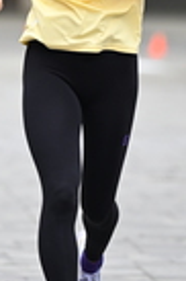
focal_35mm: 804
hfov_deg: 1.7
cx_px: 54
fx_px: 6246
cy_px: -70
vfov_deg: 2.6
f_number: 2.8
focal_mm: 200
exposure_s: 1/2000
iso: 640
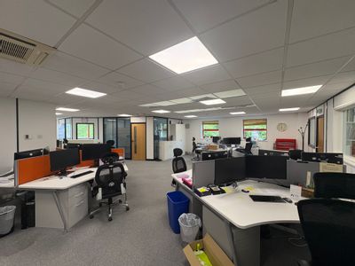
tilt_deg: -1.1
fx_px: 144
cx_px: 178
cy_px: 133
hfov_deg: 102.1
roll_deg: +0.5
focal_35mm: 14
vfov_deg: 85.7
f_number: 2.2
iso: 200
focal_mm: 2.22
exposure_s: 1/100
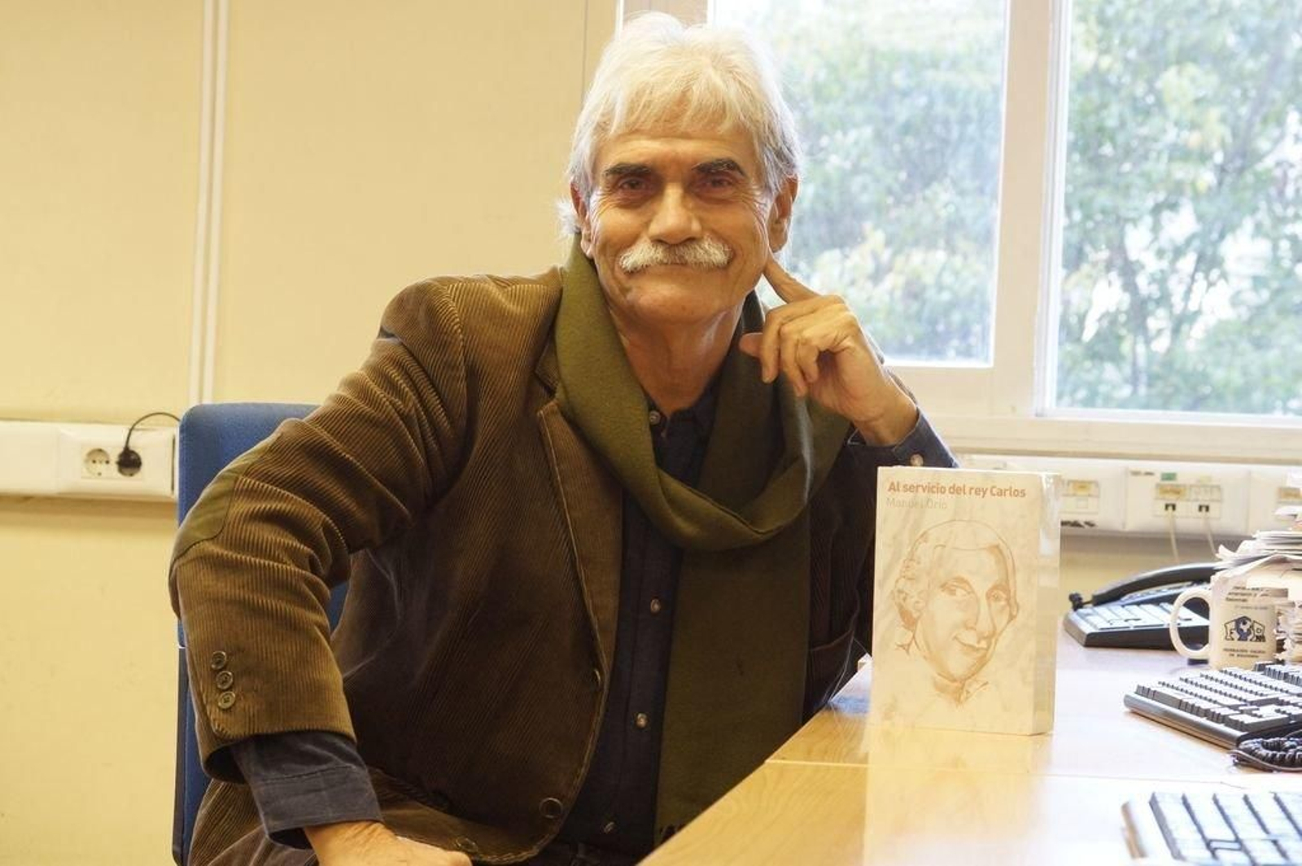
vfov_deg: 13.0
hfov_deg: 19.5
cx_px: 651
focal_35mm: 105
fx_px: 3794
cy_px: 433
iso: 1600
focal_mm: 70
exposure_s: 1/30
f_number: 8
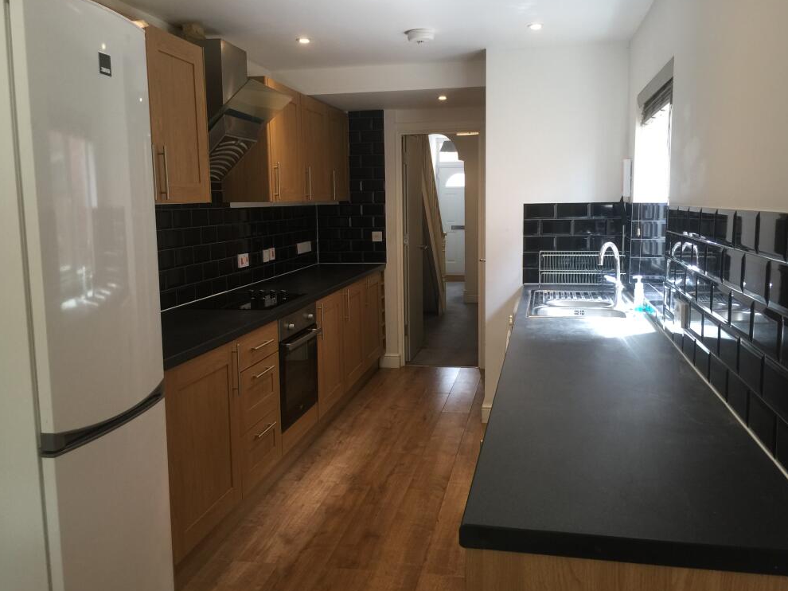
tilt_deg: -7.9
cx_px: 404
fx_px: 683
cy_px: 296
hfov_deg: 60.0
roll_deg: -0.1
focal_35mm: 30
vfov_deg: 46.8
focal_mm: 4.15
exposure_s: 1/33
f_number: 2.2
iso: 40
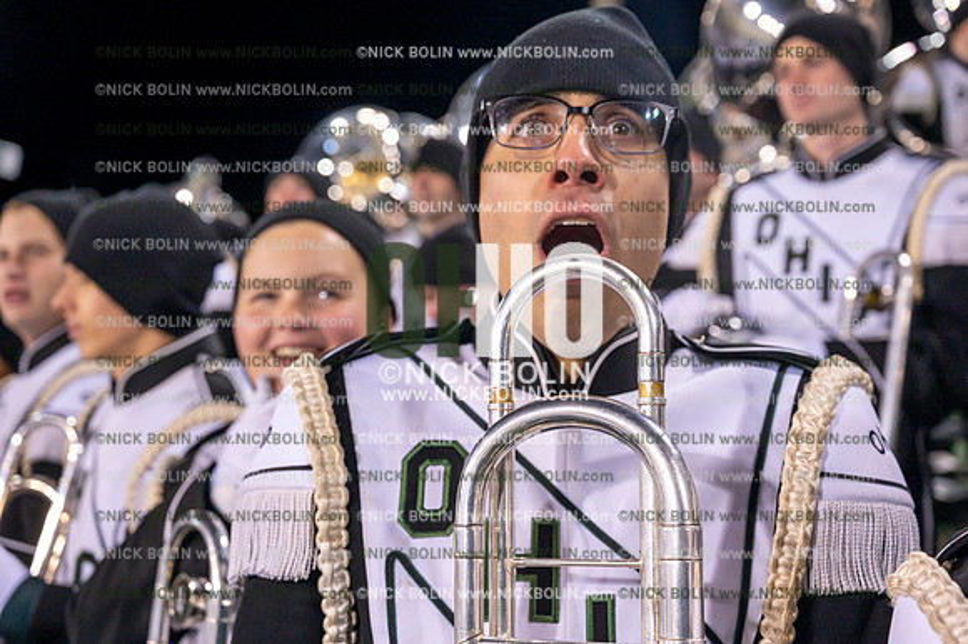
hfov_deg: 40.4
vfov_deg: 27.5
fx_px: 1317
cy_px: 322
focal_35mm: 49
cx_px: 484
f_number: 4.5
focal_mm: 49
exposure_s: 1/640
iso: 5000
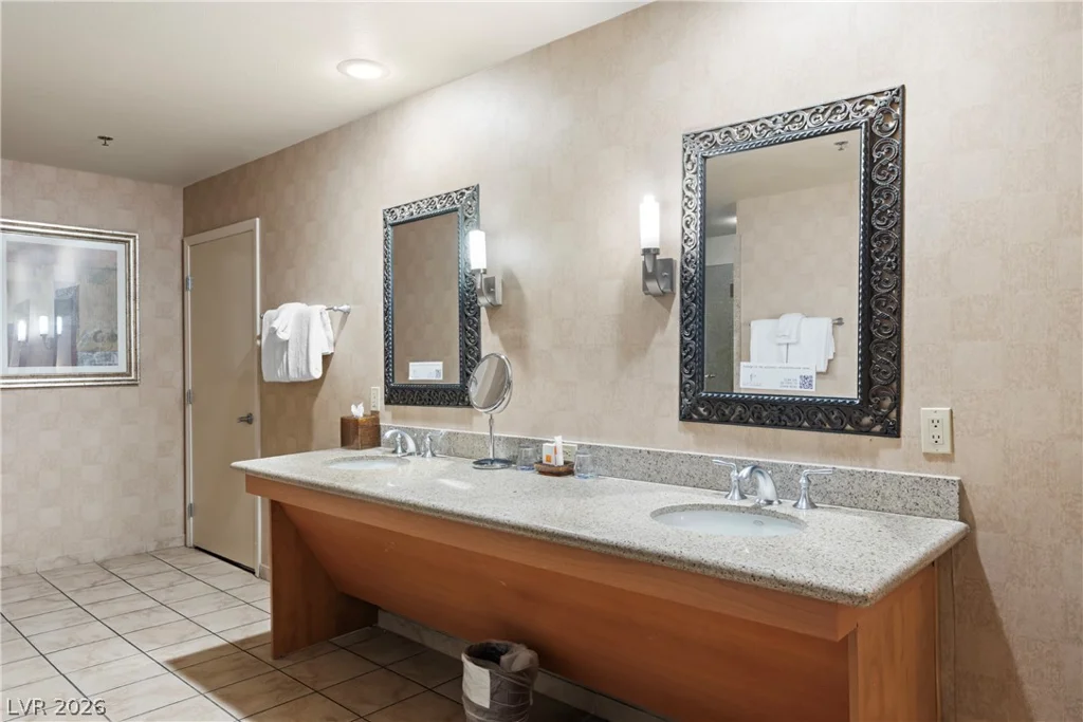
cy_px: 361
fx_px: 722
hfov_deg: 73.7
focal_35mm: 24
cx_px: 542
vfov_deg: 53.1
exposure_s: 1/4
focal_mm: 24
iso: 400
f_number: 8
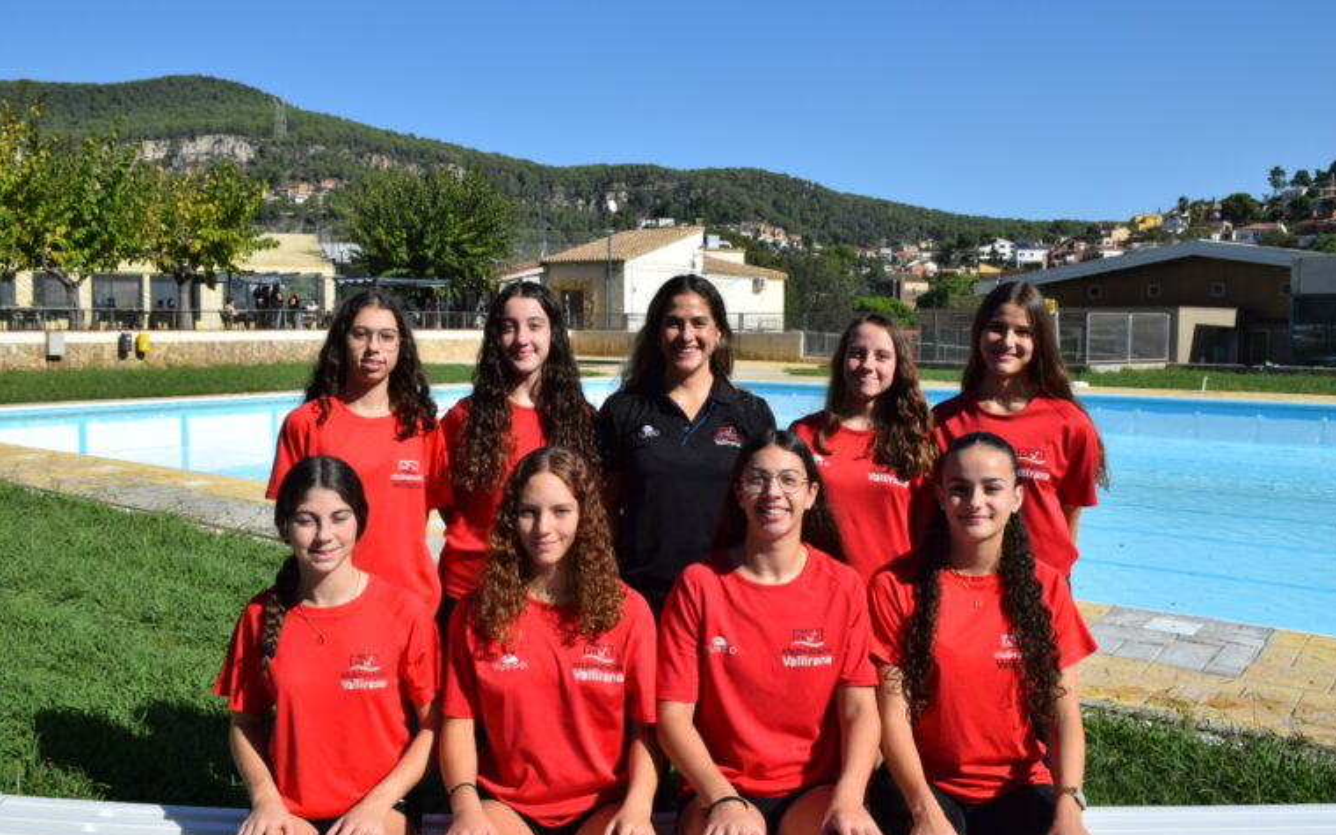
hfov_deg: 56.7
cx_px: 672
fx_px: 1238
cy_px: 404
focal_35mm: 34
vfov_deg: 37.3
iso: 200
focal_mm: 22
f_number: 11
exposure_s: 1/500
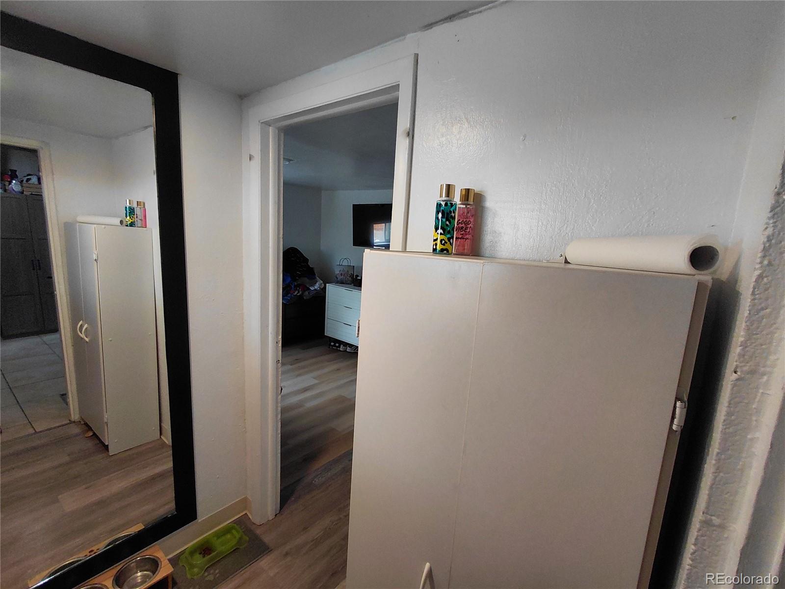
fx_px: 363
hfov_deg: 94.5
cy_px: 294
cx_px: 392
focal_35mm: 16
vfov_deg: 78.1
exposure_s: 1/60
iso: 100
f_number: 2.2
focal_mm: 1.64
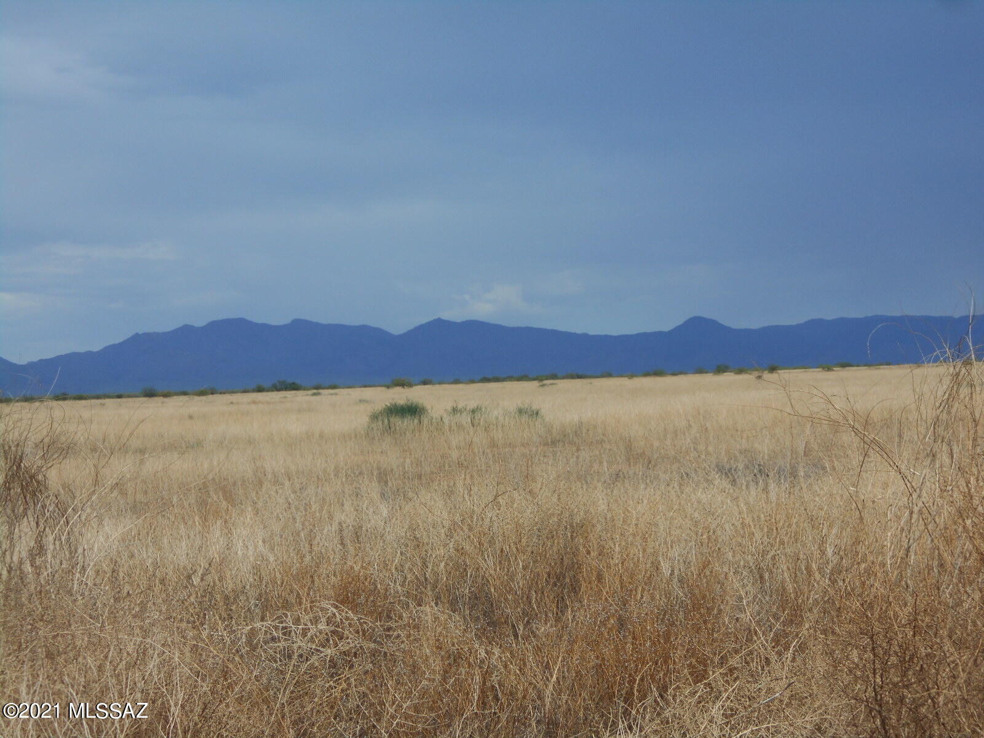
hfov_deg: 17.6
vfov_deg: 13.2
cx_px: 492
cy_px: 369
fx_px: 3184
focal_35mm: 112
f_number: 6
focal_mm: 20.1
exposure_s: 1/640
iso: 80
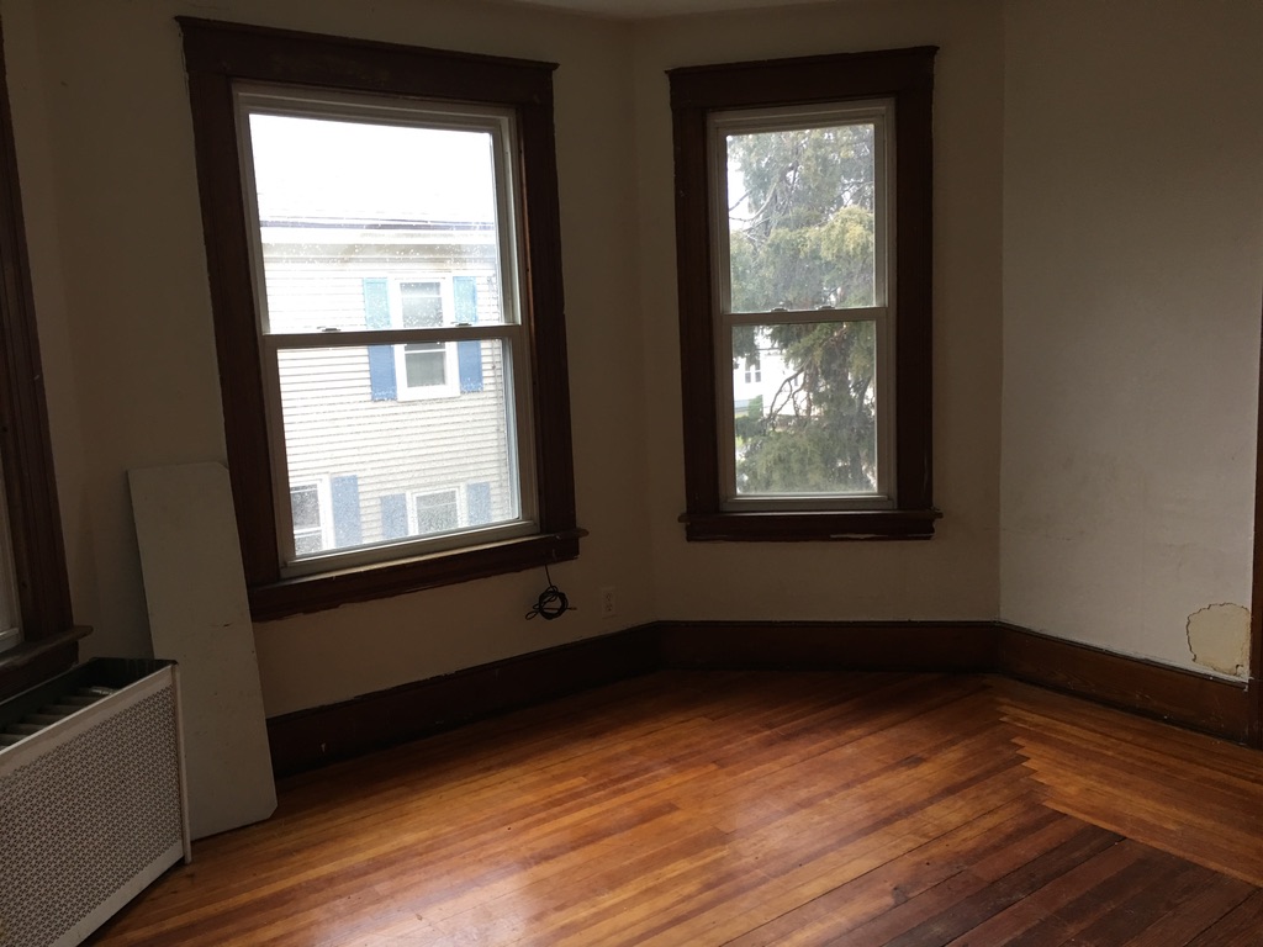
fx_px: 1058
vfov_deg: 48.2
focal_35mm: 29
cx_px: 632
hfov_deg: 61.7
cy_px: 474
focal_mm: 4.15
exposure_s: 1/15
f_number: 2.2
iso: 40
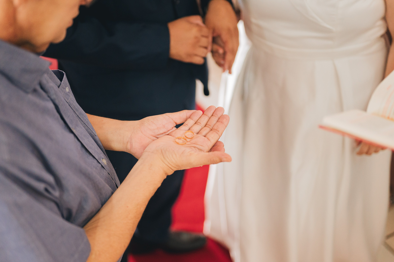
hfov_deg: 35.6
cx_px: 182
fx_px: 613
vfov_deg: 24.2
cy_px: 129
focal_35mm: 56
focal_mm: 50
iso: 2000
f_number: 1.8
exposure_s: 1/320
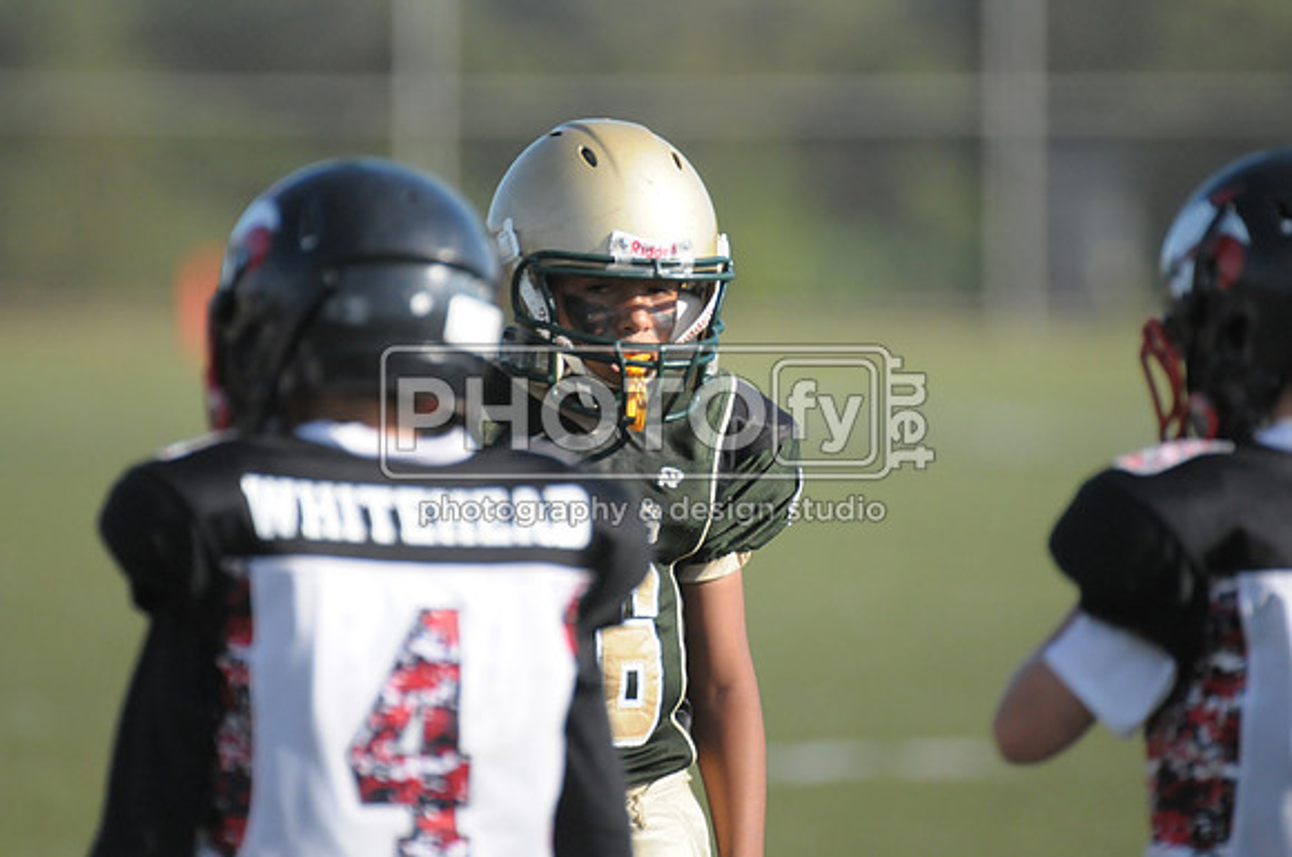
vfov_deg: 2.3
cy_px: 428
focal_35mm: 600
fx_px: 21503
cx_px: 646
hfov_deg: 3.4
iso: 1600
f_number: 4
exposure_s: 1/6400
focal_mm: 400
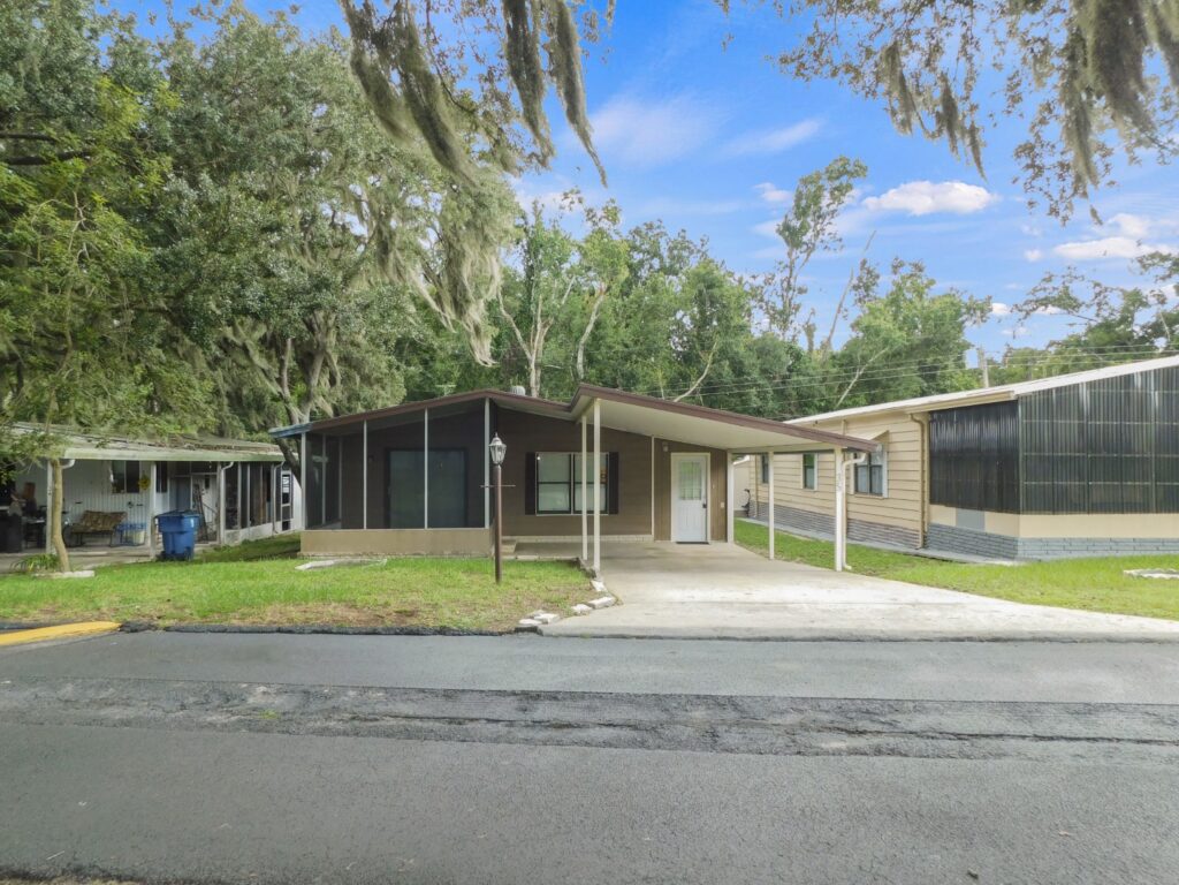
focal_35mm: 23
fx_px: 783
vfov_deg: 58.9
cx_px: 590
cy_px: 442
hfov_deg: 73.9
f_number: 3
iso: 125
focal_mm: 4
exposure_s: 1/125
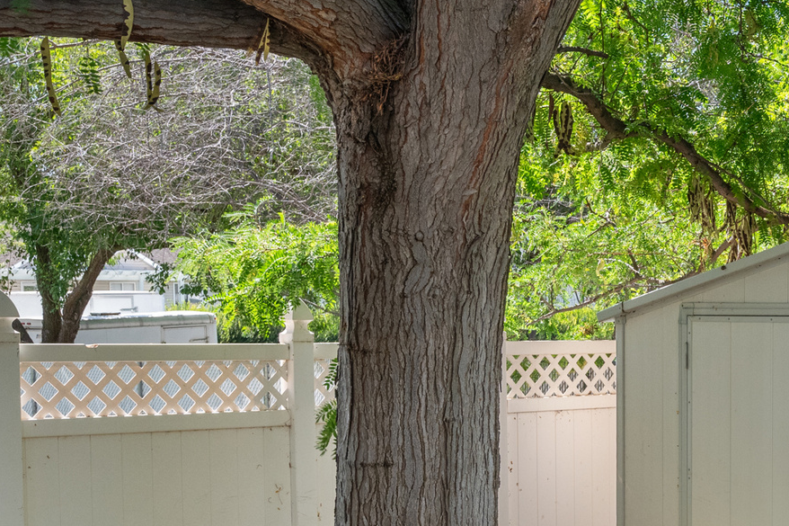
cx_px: 903
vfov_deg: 19.3
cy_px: 392
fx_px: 1534
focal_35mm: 70
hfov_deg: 26.2
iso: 1600
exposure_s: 1/60
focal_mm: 30
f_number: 8
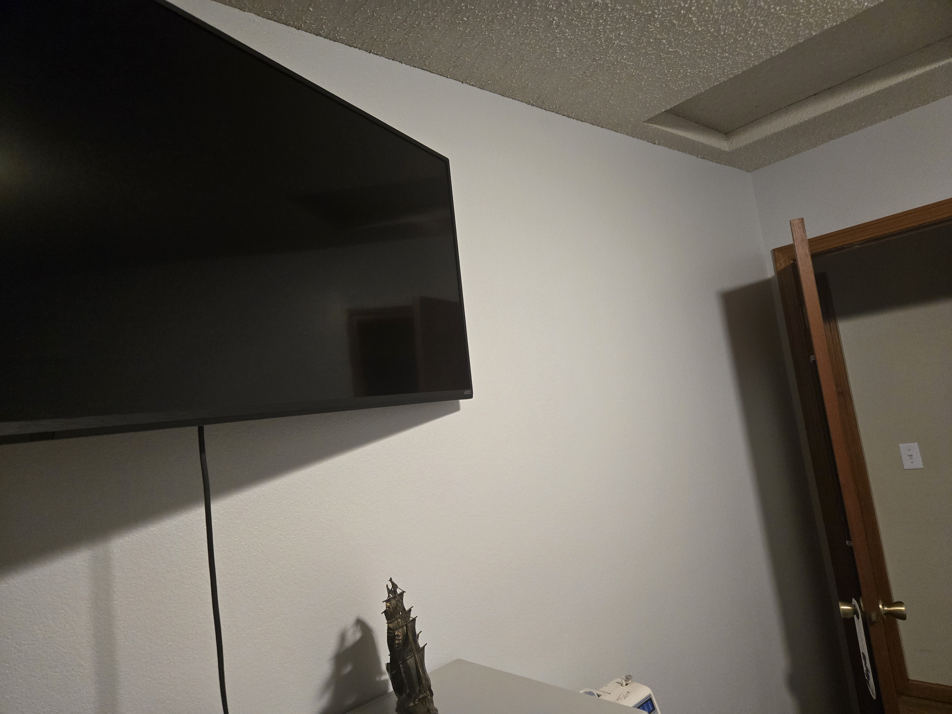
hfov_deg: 73.9
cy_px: 357
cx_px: 476
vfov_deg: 58.9
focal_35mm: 23
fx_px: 633
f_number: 1.8
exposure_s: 1/120
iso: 800
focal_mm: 5.4
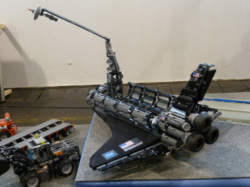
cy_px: 94
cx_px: 125
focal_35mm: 44
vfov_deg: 32.9
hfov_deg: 42.9
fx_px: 318
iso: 400
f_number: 3.7
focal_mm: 7.3
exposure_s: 1/25
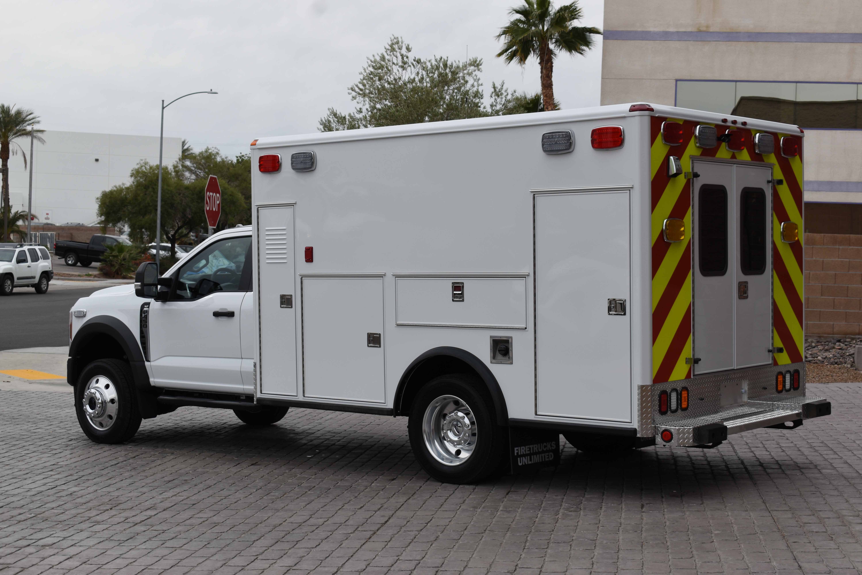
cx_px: 431
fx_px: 1365
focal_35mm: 57
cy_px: 288
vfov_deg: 23.8
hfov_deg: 35.1
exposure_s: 1/200
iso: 100
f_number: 7.1
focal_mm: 38
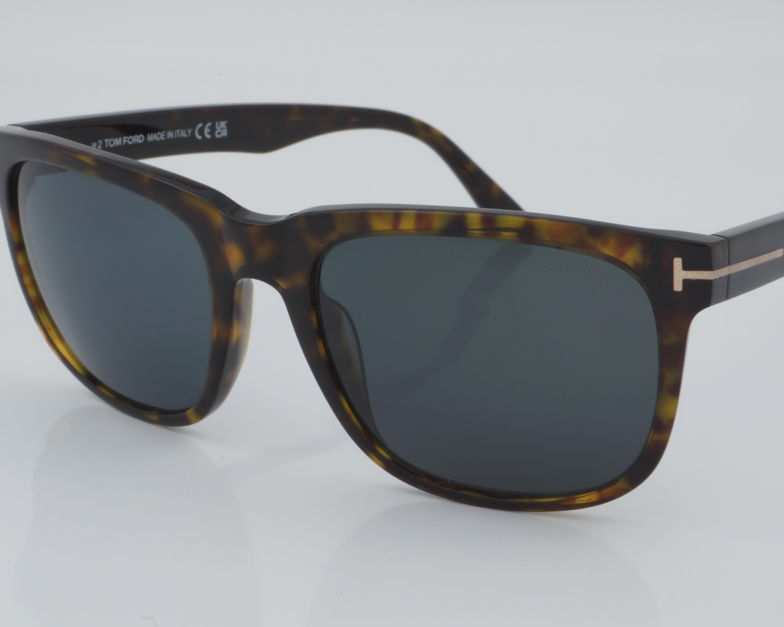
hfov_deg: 20.5
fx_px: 2171
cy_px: 315
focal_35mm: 94
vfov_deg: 16.4
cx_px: 448
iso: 100
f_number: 32
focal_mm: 55
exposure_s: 1/4
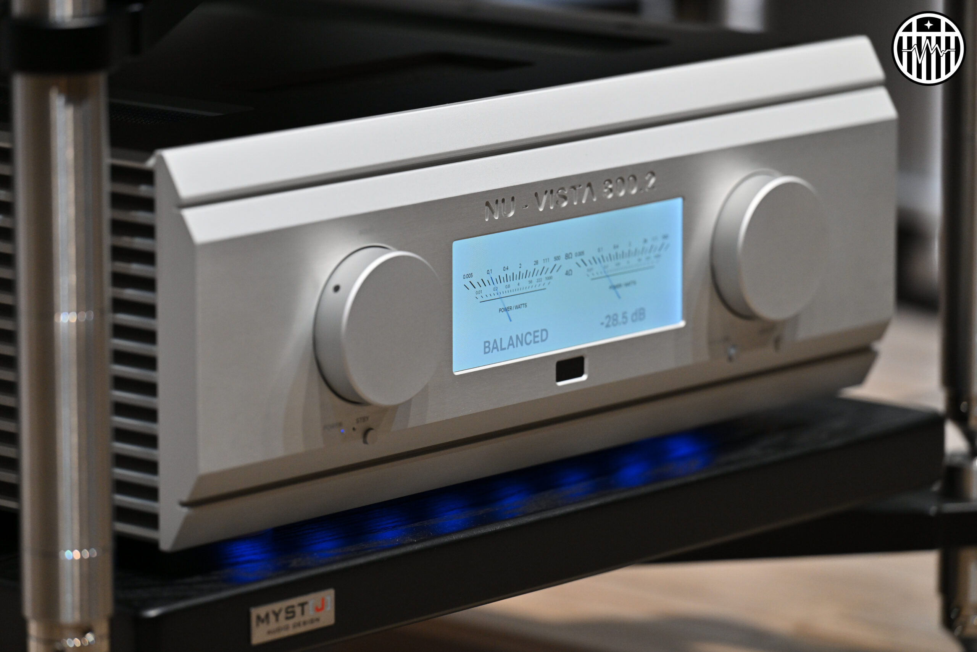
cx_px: 488
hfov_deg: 10.3
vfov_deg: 6.9
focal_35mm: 200
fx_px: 5428
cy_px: 326
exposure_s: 1/200
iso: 1600
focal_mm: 200
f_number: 4
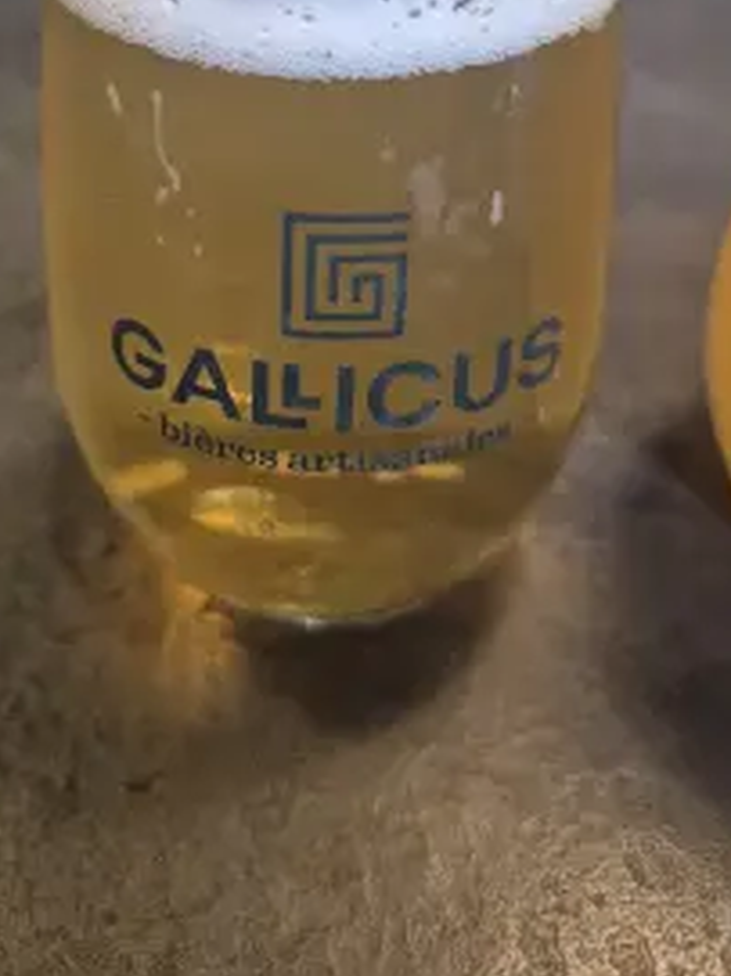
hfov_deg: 41.5
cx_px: 284
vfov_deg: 52.2
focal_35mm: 34
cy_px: 277
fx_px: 958
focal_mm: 5.4
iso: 1250
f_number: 1.8
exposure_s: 1/60
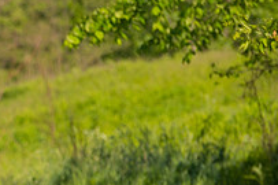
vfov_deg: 3.3
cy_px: 106
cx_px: -112
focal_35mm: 415
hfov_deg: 4.9
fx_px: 3202
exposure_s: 1/2000
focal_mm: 145
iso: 400
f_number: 5.6
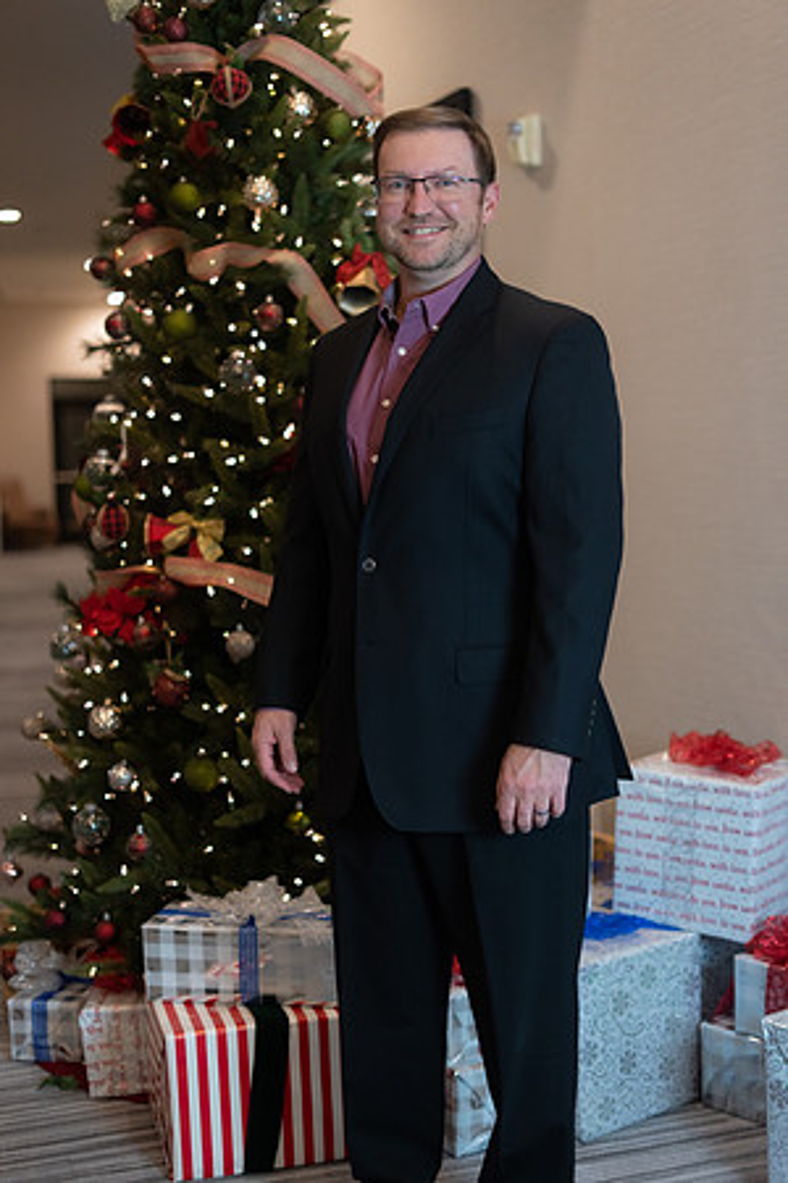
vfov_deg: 39.6
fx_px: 1642
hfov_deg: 27.0
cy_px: 592
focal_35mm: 50
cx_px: 394
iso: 1250
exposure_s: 1/320
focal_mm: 50
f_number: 1.8
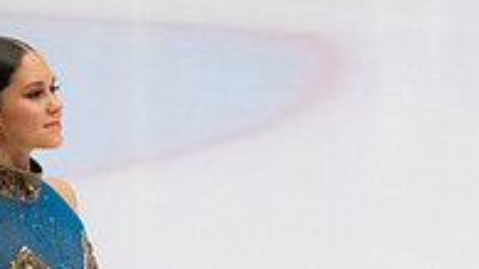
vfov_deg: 1.4
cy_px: 344
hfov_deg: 2.6
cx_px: 605
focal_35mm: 846
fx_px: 10742
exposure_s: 1/320
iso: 3200
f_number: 8
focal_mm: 180
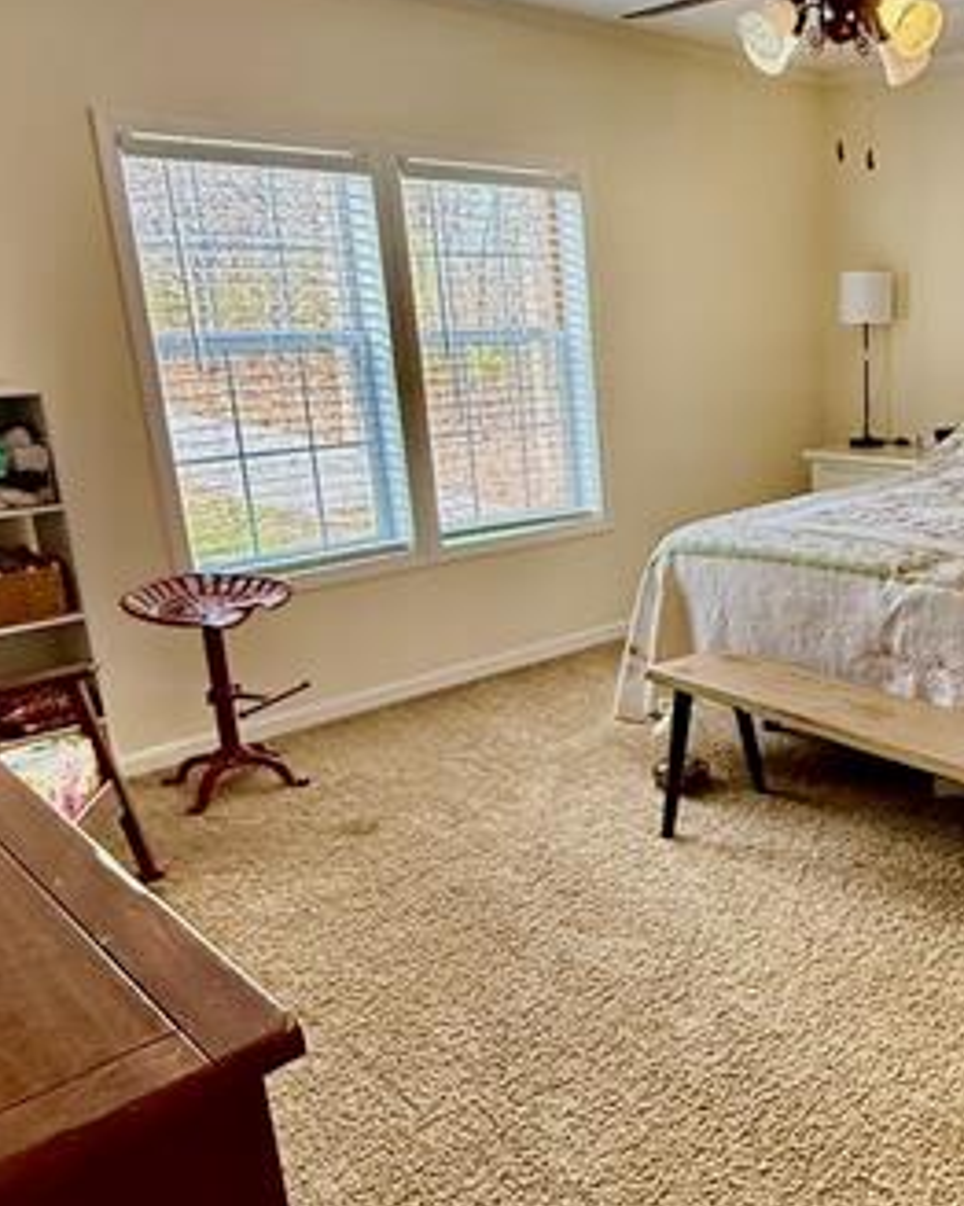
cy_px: 625
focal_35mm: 32
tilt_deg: -16.5
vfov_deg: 55.7
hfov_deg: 42.4
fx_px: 1142
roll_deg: +0.4
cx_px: 850
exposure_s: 1/120
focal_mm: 2.22
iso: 400
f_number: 2.2
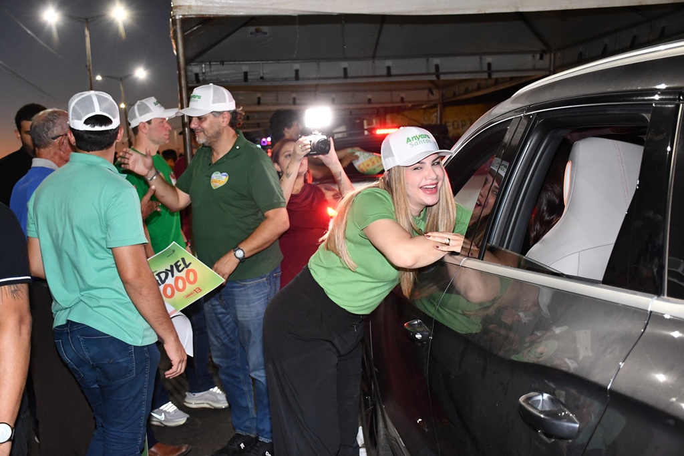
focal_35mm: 45
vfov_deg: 29.9
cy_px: 228
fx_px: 855
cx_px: 342
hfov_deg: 43.6
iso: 2500
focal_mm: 30
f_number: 4
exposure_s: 1/60
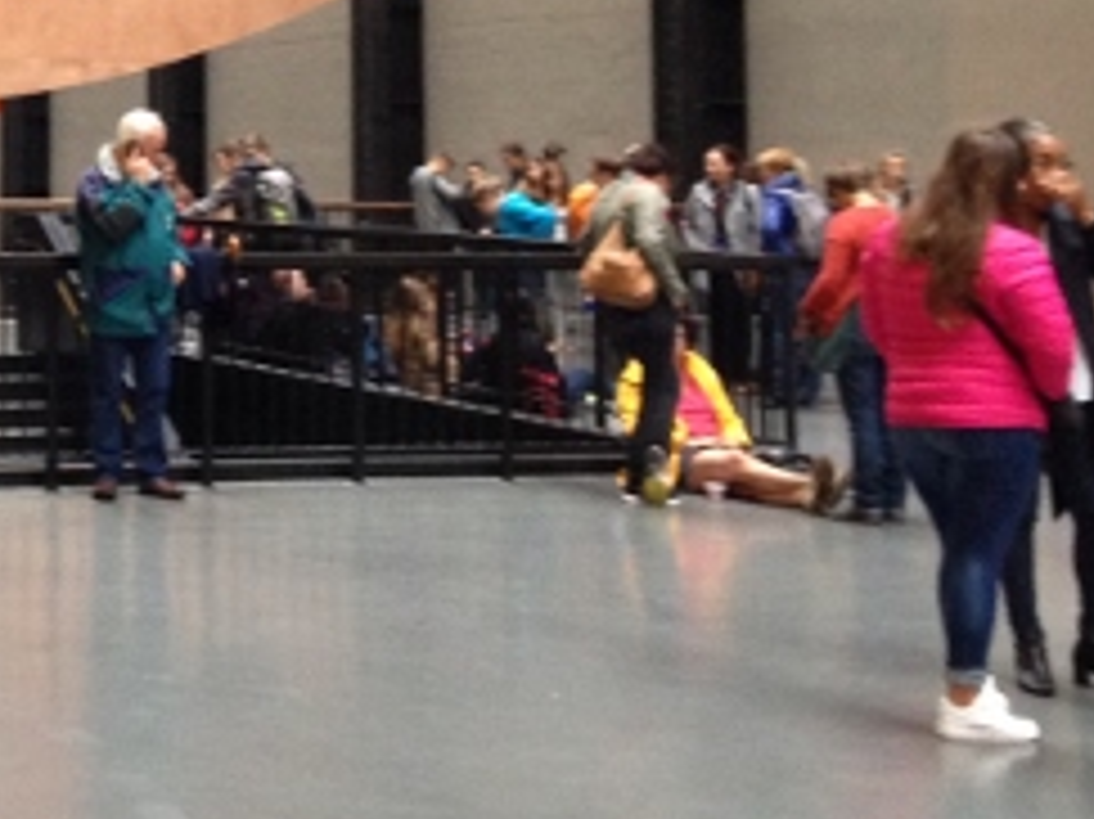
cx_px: -248
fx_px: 2748
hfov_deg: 20.9
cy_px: -58
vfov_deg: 16.5
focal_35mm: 87
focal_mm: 4.12
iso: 250
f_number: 2.4
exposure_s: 1/20
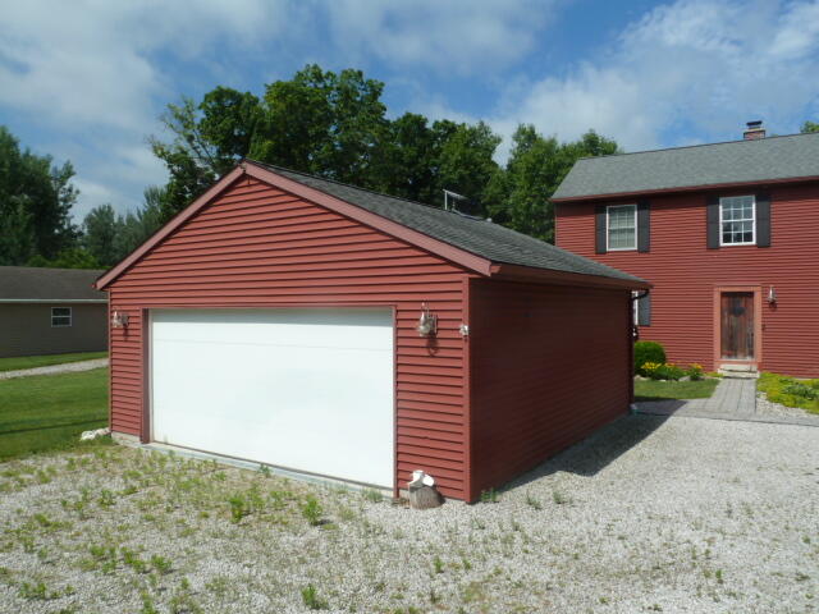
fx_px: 591
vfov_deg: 54.9
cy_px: 307
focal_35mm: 25
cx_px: 410
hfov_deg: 69.4
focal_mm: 4.1
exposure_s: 1/500
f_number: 5.6
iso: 80
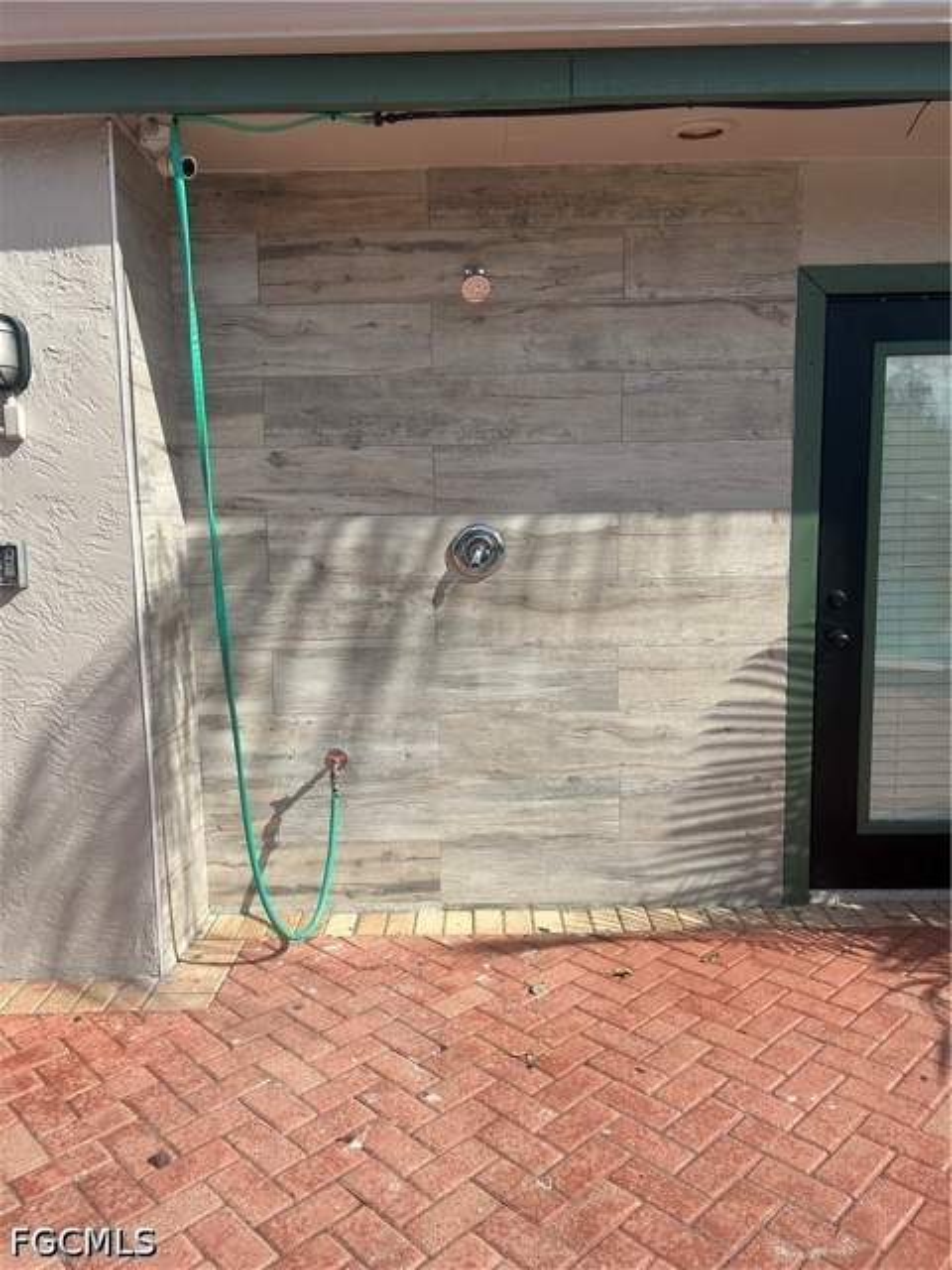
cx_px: 476
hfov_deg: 53.1
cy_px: 635
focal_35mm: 26
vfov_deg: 67.3
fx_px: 953
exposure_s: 1/5587
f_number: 1.5
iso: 50
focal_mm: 5.7
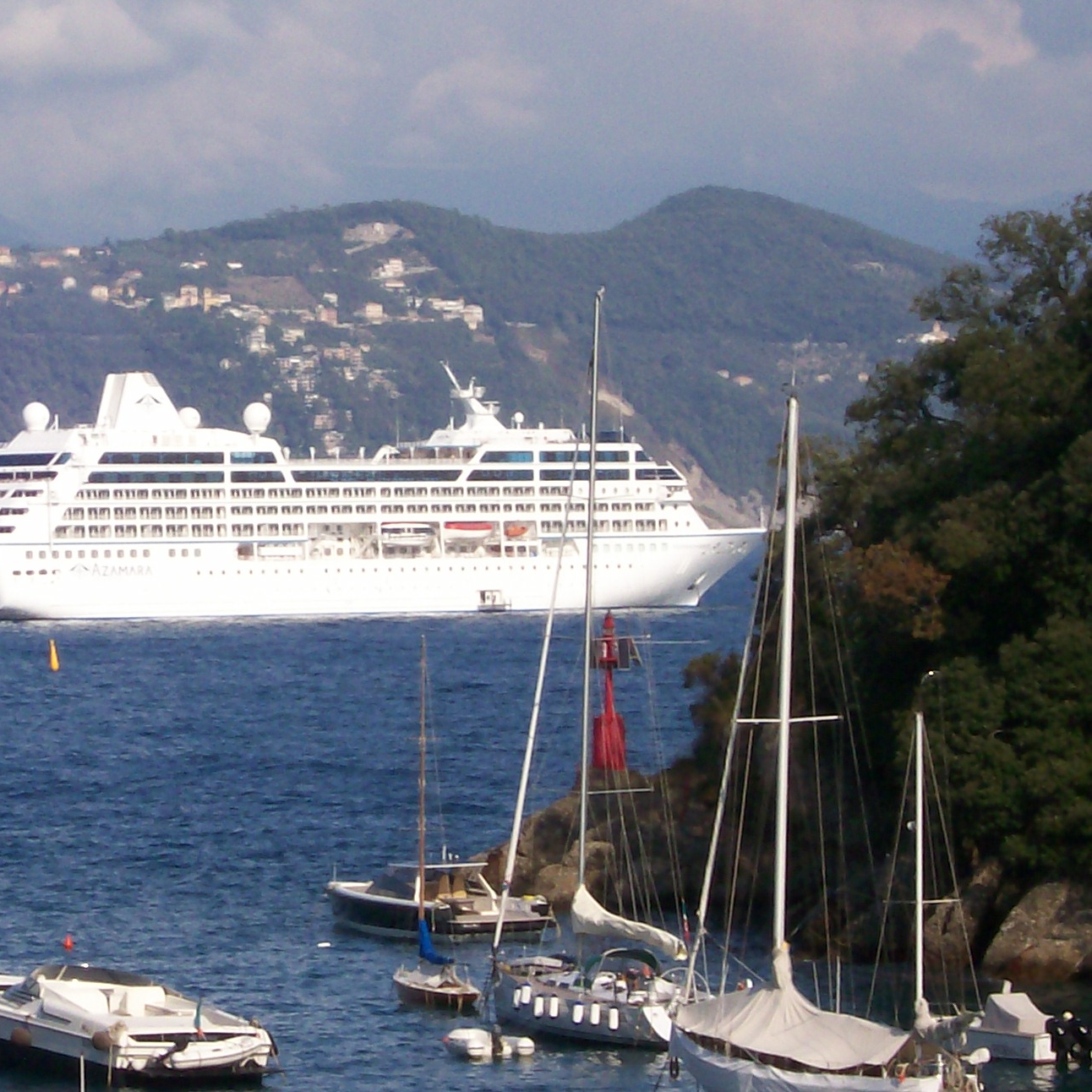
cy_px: 467
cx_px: 23
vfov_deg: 7.7
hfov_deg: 7.7
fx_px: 8102
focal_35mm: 227
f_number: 8.5
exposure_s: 1/301
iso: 80
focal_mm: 18
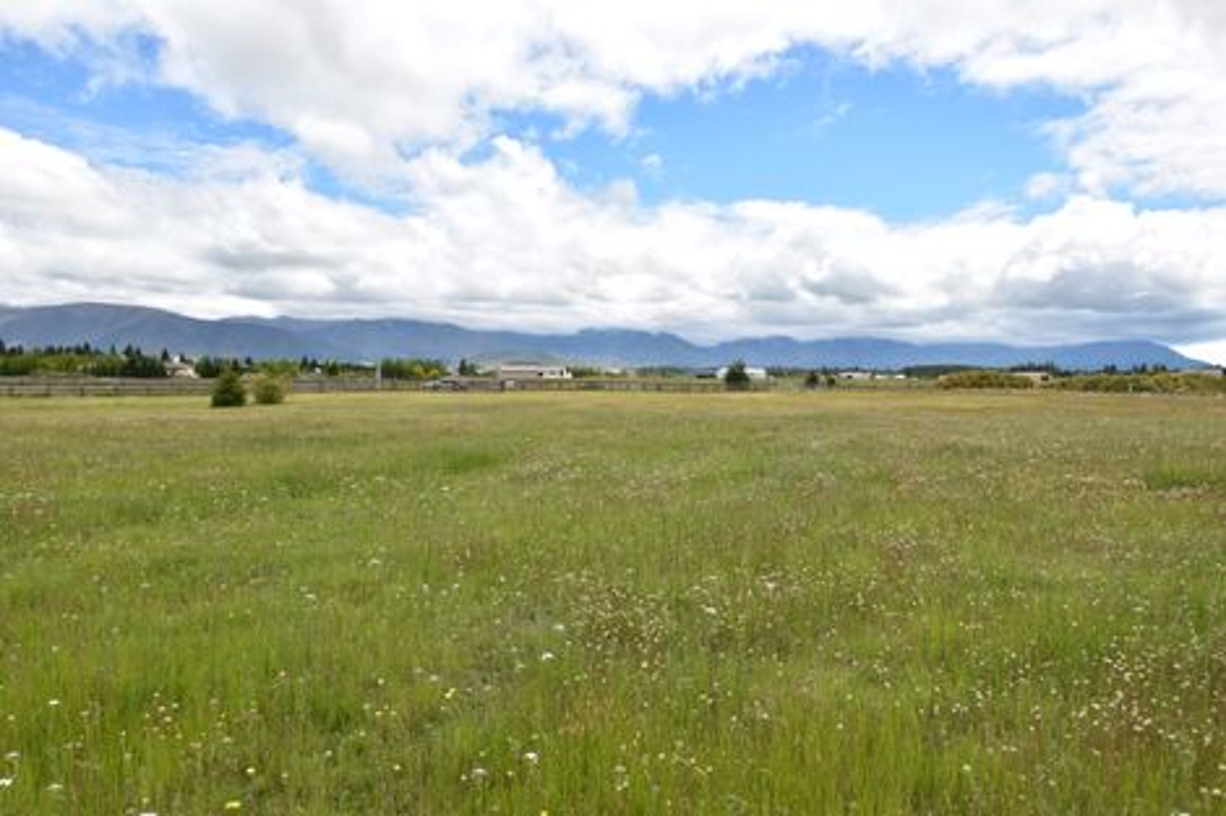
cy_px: 408
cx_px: 613
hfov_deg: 73.8
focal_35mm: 24
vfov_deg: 53.1
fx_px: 817
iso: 200
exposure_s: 1/500
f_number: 11
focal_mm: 16
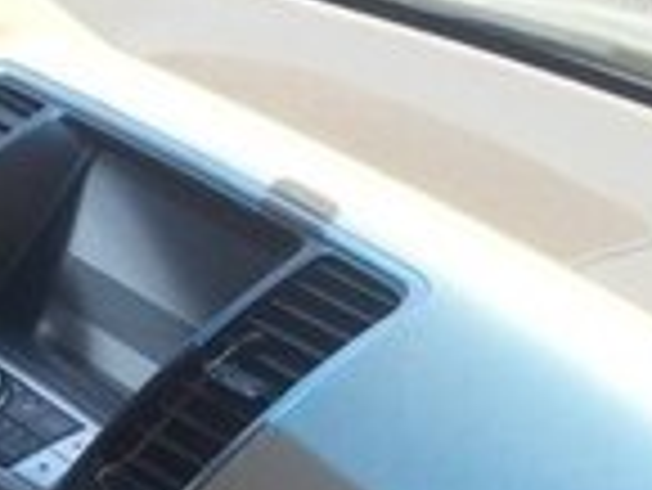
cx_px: -319
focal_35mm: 132
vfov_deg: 10.3
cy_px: 991
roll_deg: -8.0
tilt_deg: -35.2
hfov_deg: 14.0
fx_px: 2488
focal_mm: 4.15
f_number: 2.2
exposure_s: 1/451
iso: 32
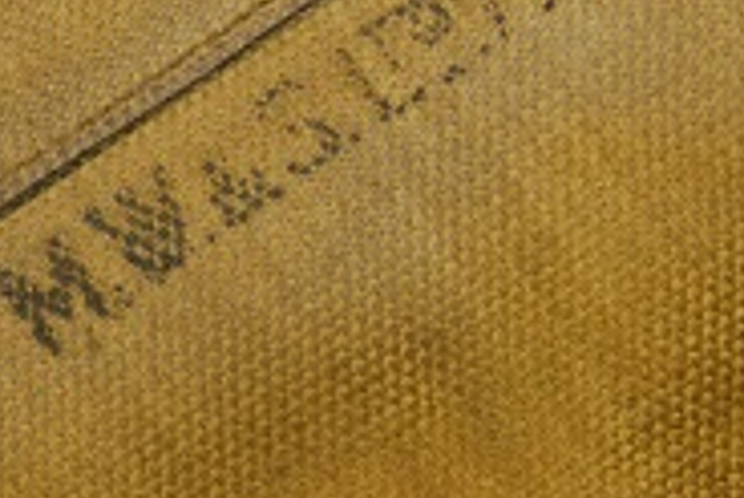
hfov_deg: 8.1
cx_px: 392
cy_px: 237
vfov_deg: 5.4
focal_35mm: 255
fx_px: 5274
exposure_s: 1/30
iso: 800
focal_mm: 52
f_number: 4.5
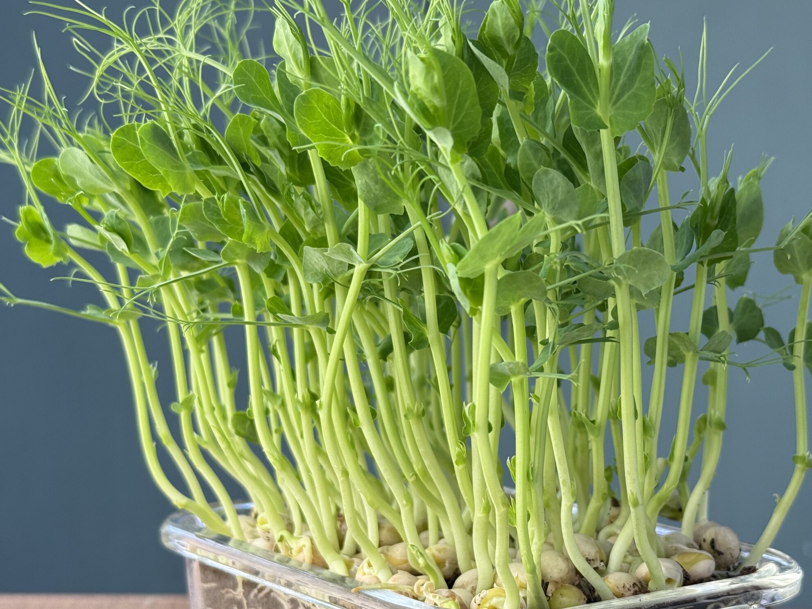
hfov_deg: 31.2
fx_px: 1454
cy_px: 345
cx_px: 452
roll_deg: -0.2
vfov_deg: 23.6
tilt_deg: -3.8
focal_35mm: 62
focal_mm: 6.76
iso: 50
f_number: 1.78
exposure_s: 1/100
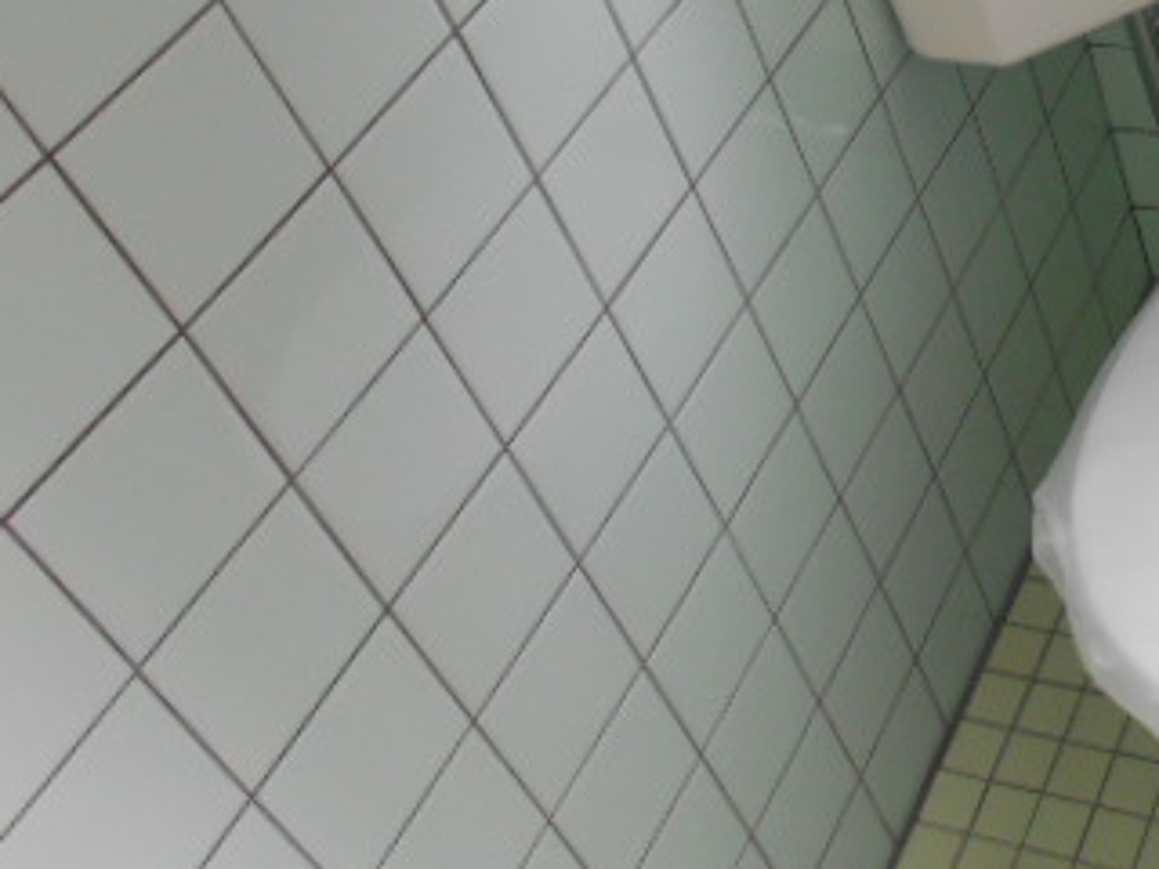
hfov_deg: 33.8
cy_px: 54
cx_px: 1141
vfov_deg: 26.9
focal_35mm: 52
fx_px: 1741
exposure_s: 1/30
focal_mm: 4.6
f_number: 3.2
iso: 220
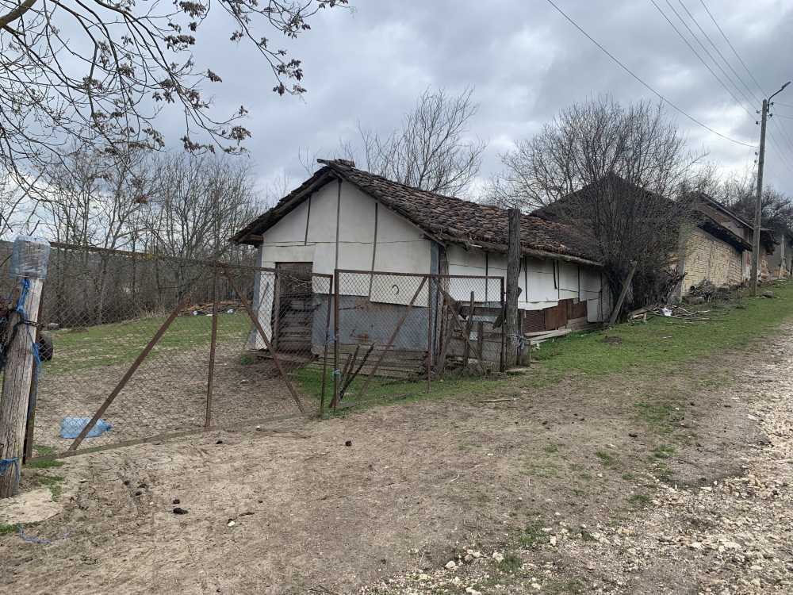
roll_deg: -4.4
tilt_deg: +0.0
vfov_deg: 53.1
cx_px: 396
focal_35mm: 26
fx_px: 596
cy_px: 298
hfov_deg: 67.3
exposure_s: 1/1513
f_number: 1.8
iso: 25
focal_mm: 4.25
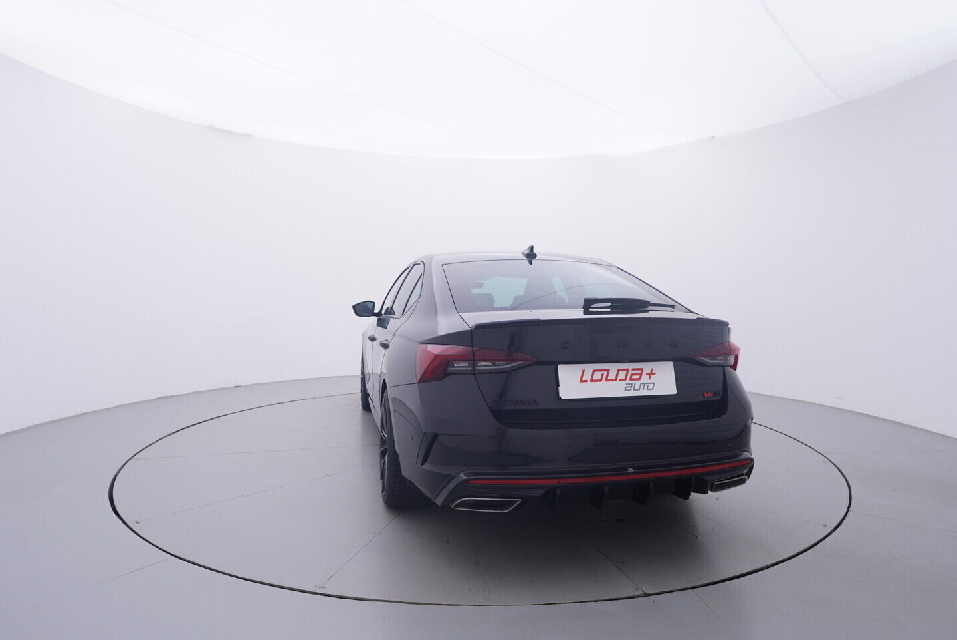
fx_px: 598
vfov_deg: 56.2
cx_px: 478
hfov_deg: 77.3
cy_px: 320
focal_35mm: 22
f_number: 5
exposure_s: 1/80
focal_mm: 15
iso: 200
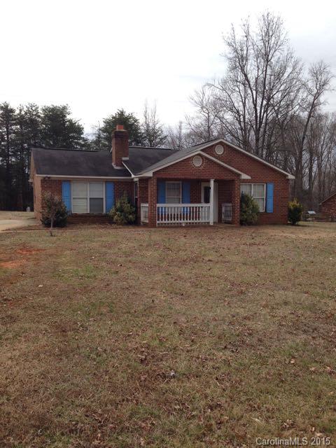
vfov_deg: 55.4
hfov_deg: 42.9
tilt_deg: -3.1
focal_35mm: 33
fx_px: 427
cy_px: 224
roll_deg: -0.7
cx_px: 168
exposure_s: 1/1748
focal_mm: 4.12
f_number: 2.4
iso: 50
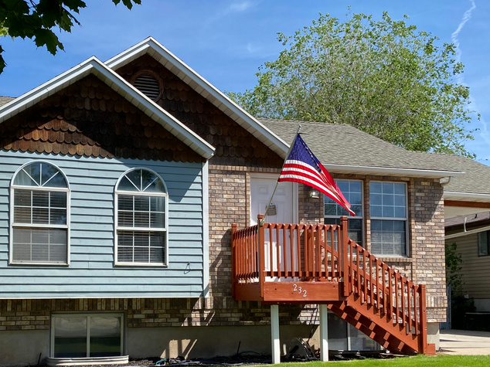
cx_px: 203
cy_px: 271
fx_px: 594
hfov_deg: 44.6
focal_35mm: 42
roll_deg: +0.4
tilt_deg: +2.5
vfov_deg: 33.7
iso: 32
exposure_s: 1/1898
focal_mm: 4.25
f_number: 1.8
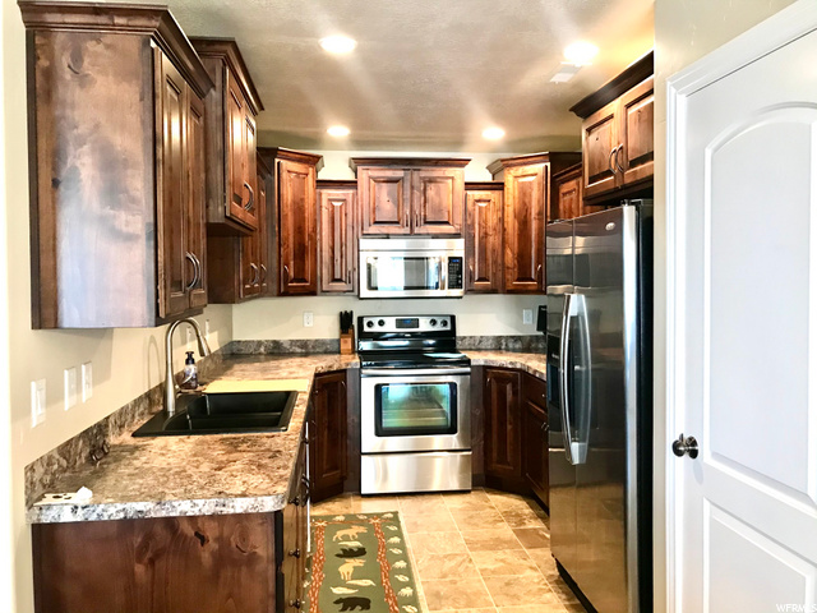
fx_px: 661
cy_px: 306
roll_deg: +0.0
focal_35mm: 28
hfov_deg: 63.4
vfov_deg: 49.7
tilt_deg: -1.6
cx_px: 408
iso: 80
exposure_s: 1/15
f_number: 1.8
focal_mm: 3.99
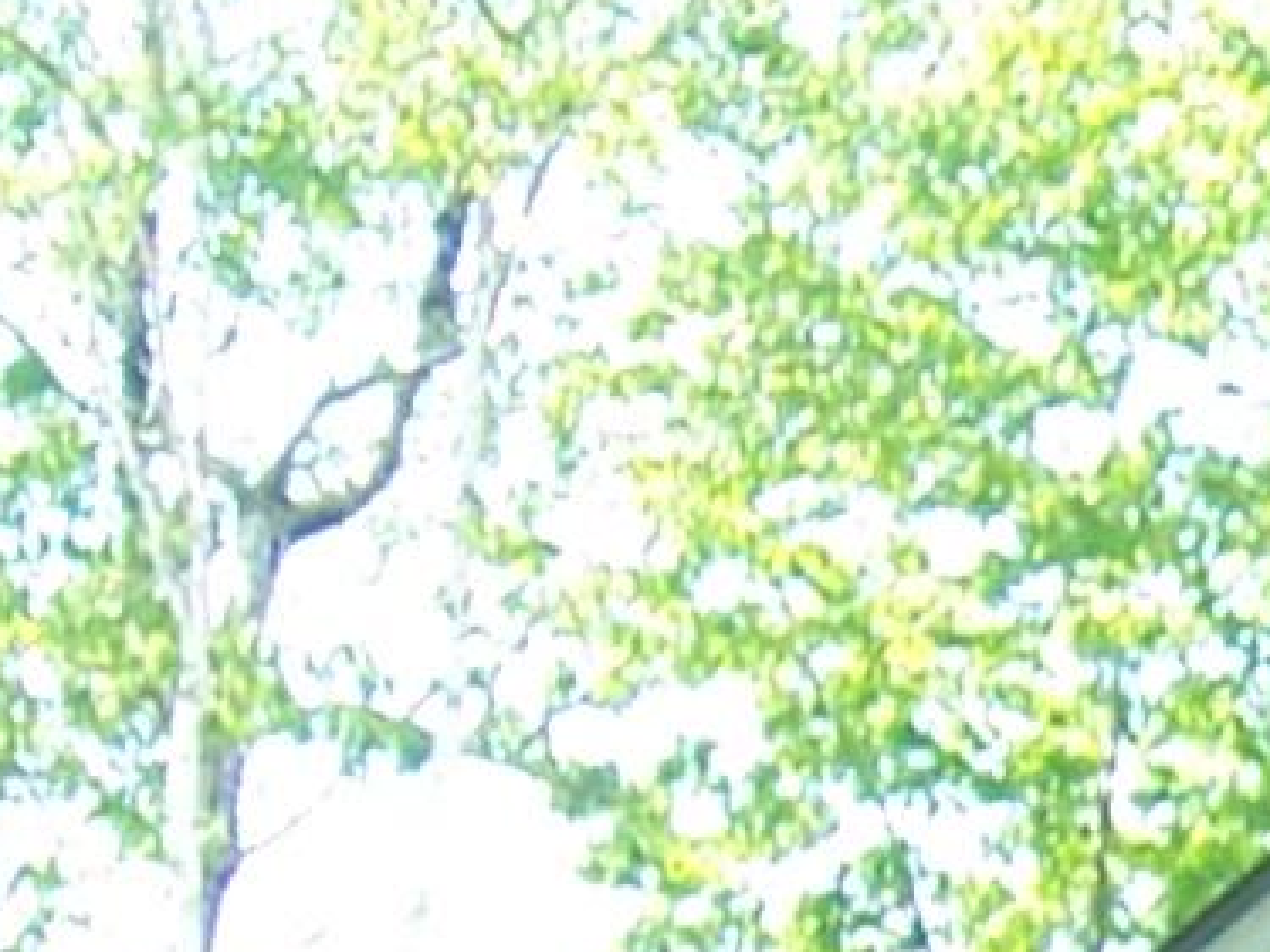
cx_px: 2804
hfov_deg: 7.1
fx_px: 9829
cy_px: 1989
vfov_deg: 5.4
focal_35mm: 268
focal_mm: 6.4
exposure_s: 1/60
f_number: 3.9
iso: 64
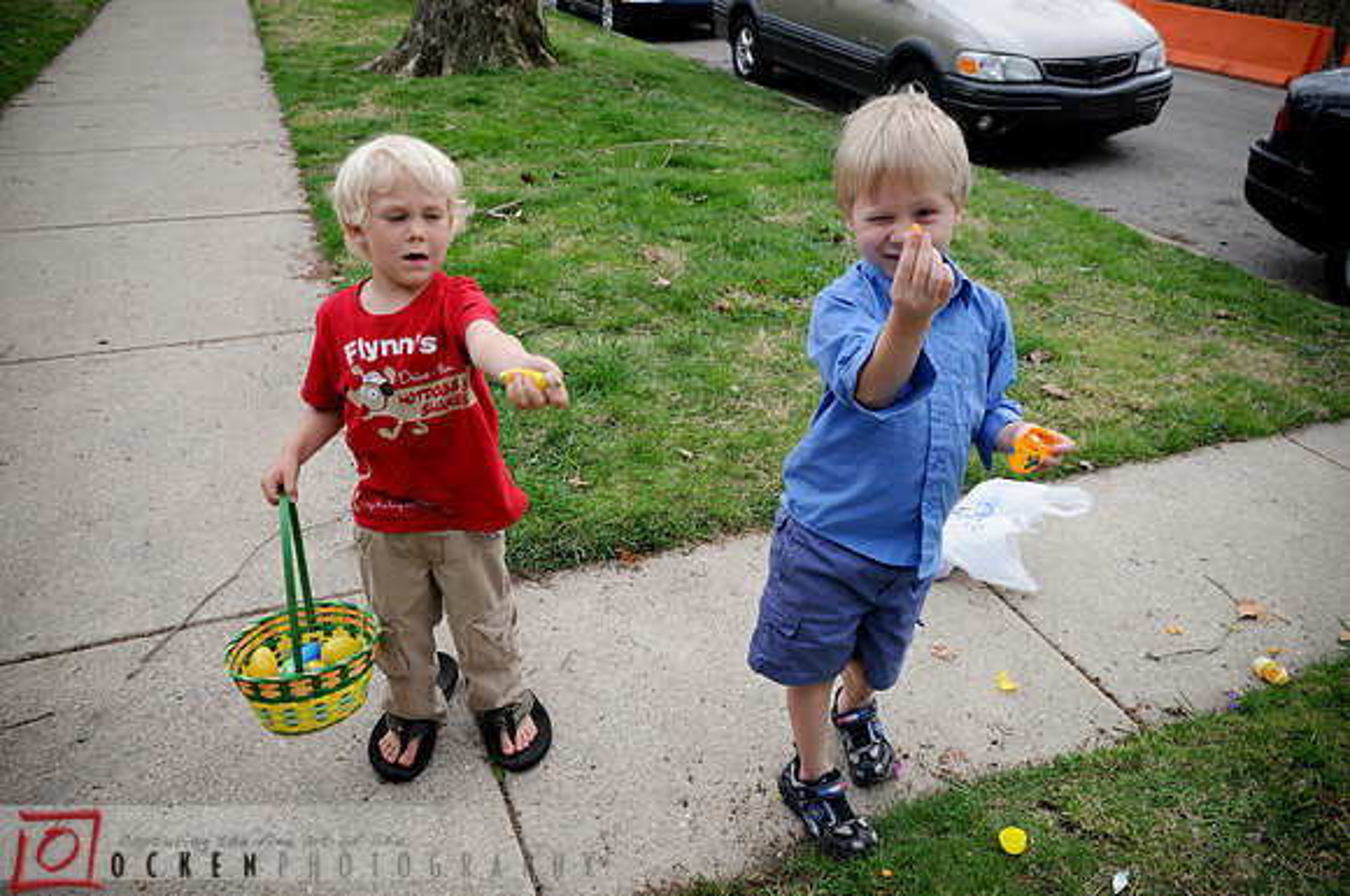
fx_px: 955
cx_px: 675
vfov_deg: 50.3
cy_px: 448
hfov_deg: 70.5
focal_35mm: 26
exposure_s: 1/100
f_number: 6.3
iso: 200
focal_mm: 17
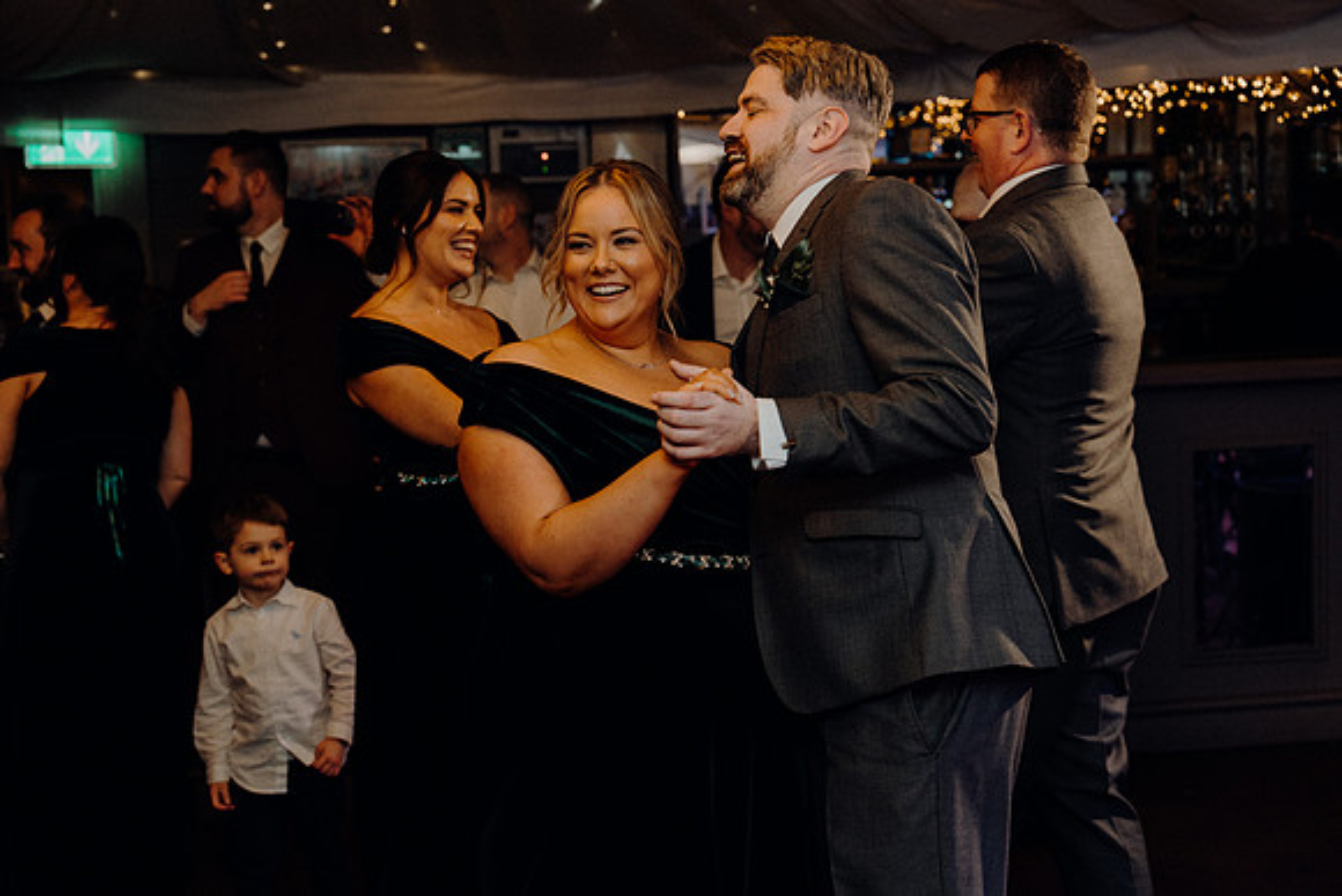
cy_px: 448
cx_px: 671
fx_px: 1864
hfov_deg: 39.6
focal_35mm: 50
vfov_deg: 27.0
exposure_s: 1/160
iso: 2500
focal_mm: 50
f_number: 3.5
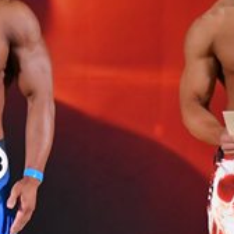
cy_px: 145
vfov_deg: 2.1
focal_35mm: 848
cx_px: -38
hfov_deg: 2.1
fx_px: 6485
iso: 3200
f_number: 5.6
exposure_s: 1/400
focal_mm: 145
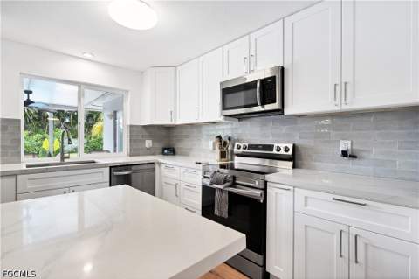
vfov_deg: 73.6
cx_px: 210
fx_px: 186
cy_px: 140
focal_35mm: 16
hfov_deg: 96.8
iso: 400
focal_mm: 16
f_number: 8
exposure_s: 1/25
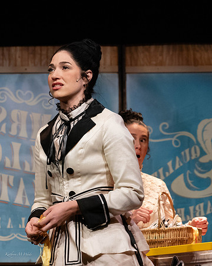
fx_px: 1292
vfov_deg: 11.7
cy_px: 133
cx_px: 57
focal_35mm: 165
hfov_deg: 9.4
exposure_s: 1/400
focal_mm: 117
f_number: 6.3
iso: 4000
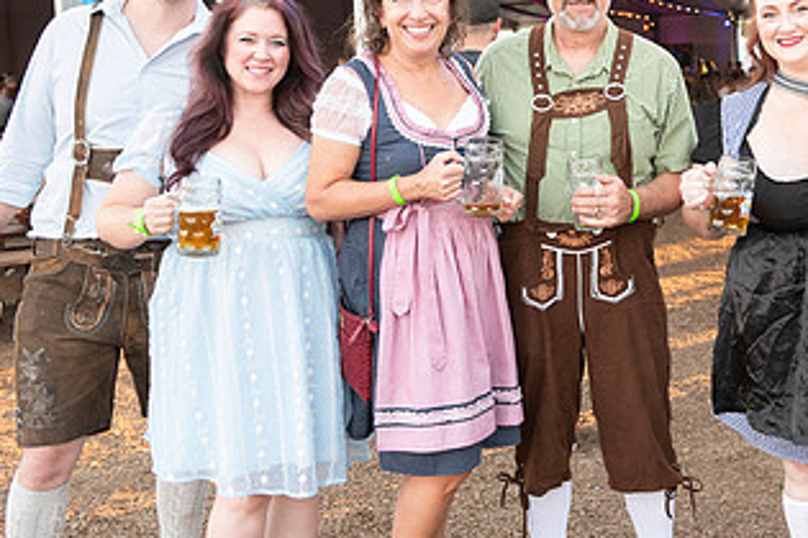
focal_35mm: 59
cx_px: 672
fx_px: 1324
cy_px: 155
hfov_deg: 32.8
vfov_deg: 22.8
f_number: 4
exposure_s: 1/250
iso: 640
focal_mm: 32
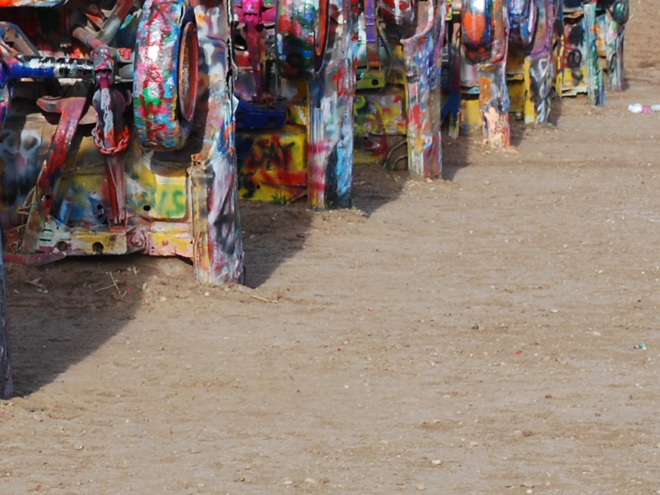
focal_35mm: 190
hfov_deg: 10.3
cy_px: 2
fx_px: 3623
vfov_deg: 7.8
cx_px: -65
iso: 200
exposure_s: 1/250
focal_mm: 38
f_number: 10
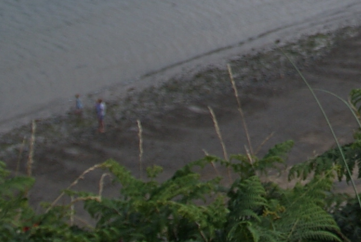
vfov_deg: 8.6
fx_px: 1485
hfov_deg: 13.3
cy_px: -295
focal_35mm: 148
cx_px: 497
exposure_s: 1/1250
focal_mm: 17
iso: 100
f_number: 4
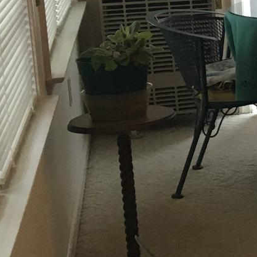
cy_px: 17
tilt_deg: -9.5
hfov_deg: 11.4
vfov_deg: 13.7
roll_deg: +0.5
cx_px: 629
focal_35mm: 126
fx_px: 1058
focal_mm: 4.15
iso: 40
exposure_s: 1/30
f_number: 2.2
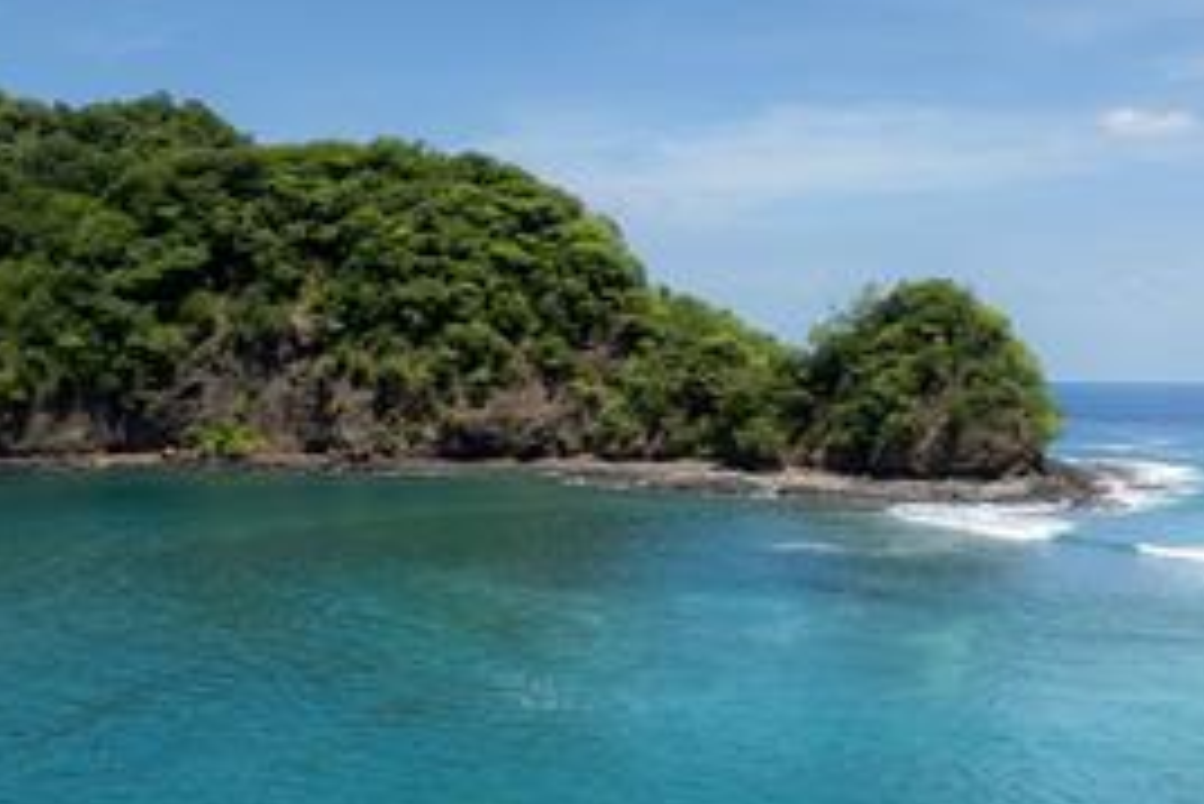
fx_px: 1372
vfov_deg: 31.7
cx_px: 638
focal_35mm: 41
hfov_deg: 47.4
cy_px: 658
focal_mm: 8.38
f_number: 2.8
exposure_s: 1/1600
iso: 200
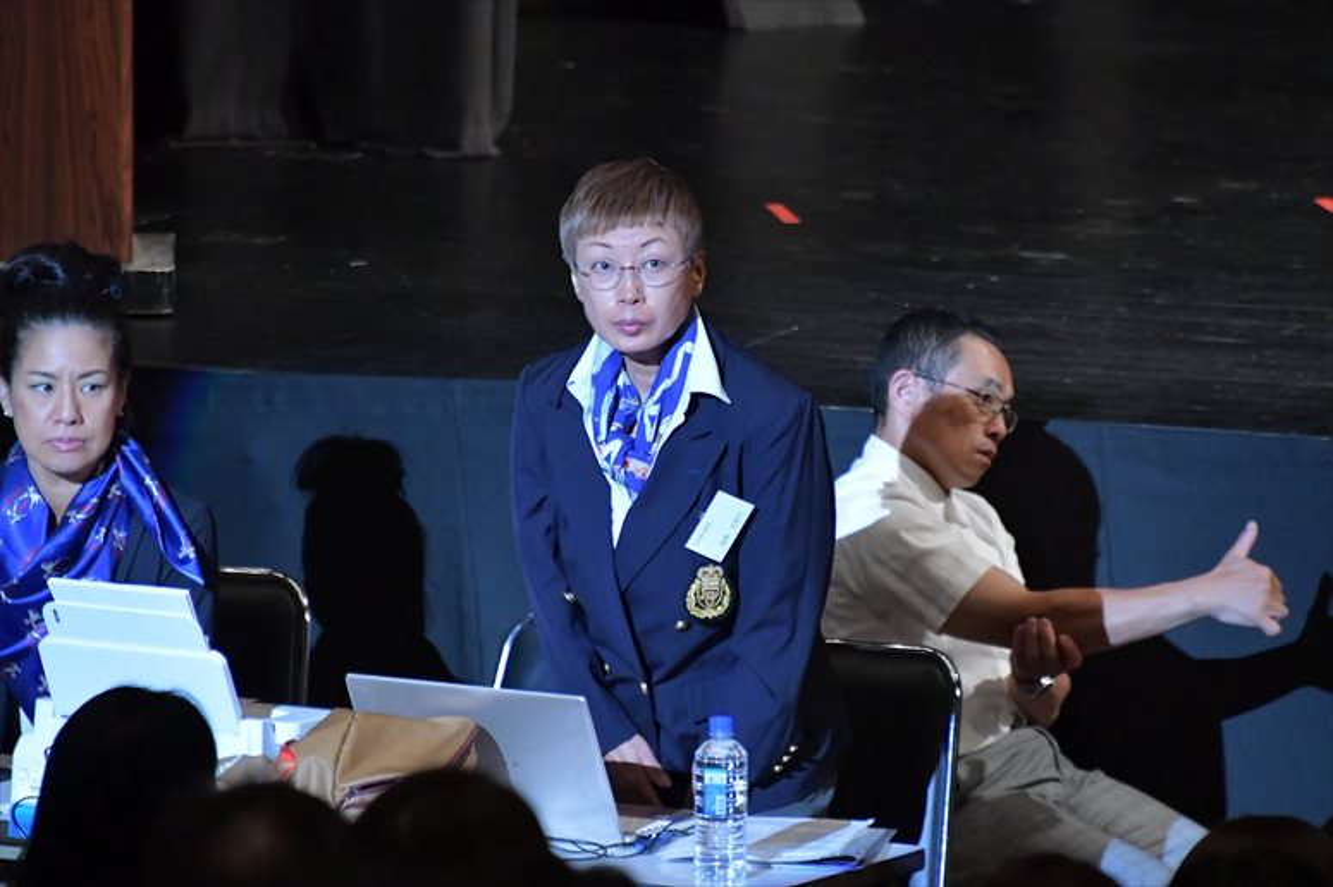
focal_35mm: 450
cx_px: 666
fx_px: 16655
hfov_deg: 4.6
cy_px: 444
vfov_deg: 3.1
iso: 8000
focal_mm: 300
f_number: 5.6
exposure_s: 1/400
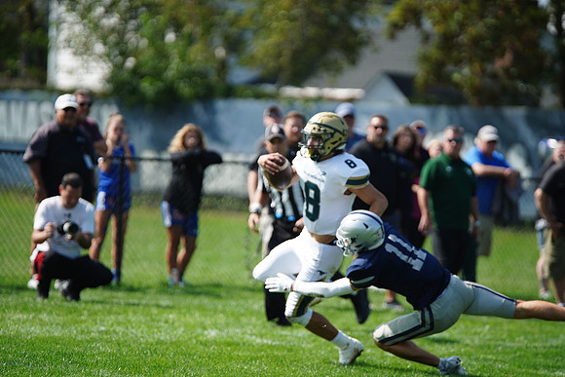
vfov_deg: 5.3
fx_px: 4097
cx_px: 282
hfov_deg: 7.9
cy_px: 188
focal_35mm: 261
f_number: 2.8
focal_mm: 261
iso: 400
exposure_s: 1/3200
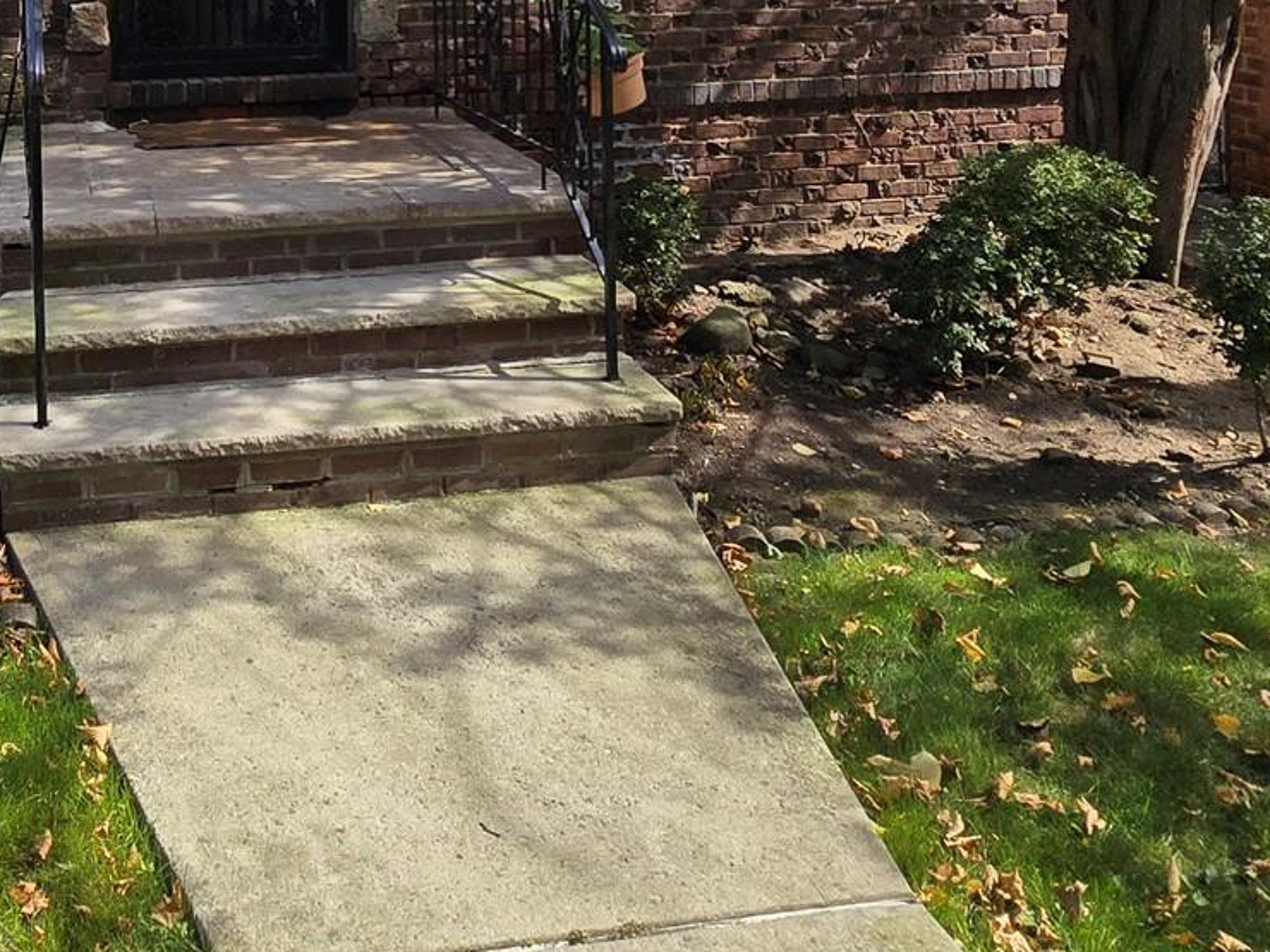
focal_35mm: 36
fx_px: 1321
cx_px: 223
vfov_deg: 33.1
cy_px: -168
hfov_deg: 48.0
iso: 50
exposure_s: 1/1265
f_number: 2.2
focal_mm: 2.2
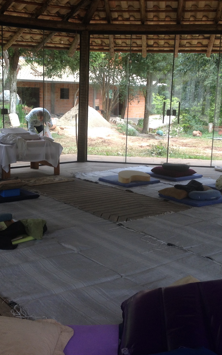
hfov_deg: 25.8
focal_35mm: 50
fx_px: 484
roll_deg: +1.4
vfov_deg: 40.3
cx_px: 91
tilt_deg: -13.3
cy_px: 178
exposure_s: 1/120
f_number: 2.4
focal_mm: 4.28
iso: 50
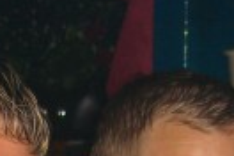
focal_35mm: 180
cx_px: 58
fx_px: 1170
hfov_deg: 11.4
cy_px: 342
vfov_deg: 7.3
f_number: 2.8
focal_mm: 7.9
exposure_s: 1/60
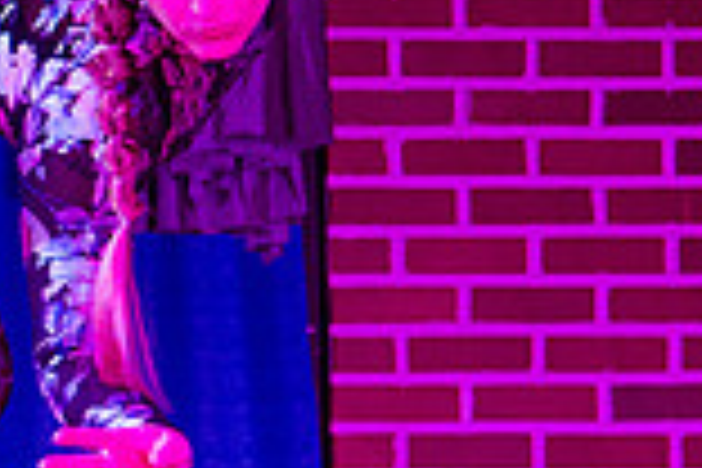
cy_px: 146
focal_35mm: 410
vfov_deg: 3.4
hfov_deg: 5.0
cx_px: -561
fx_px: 7994
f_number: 4
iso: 2500
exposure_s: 1/320
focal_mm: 70
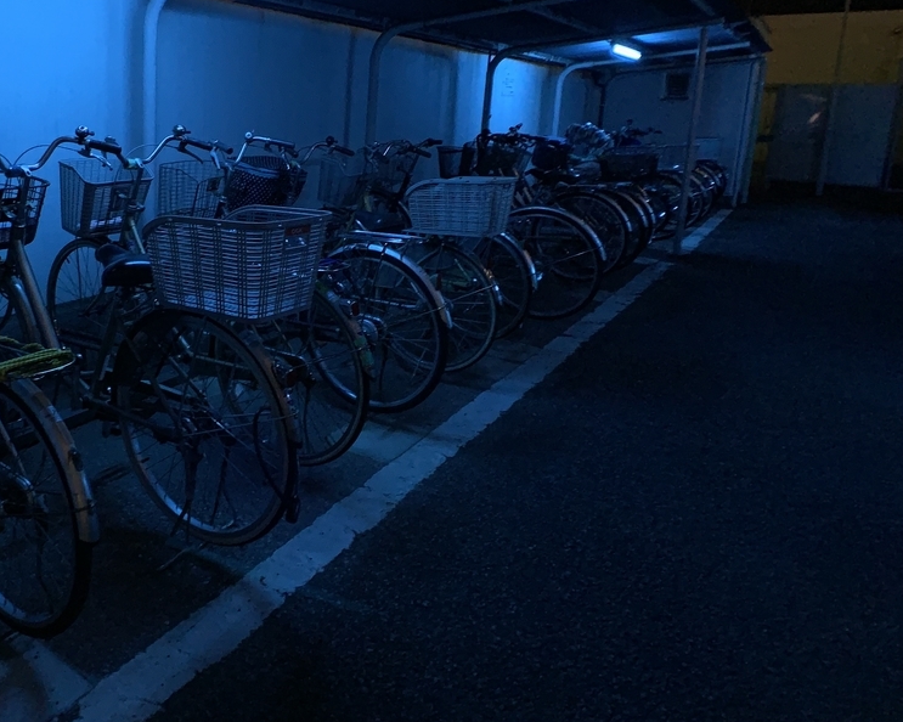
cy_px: 264
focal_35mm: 41
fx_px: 1095
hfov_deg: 43.4
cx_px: 228
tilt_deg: -10.6
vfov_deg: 36.2
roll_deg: -2.6
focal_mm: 4.25
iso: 320
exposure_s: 1/33
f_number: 1.8
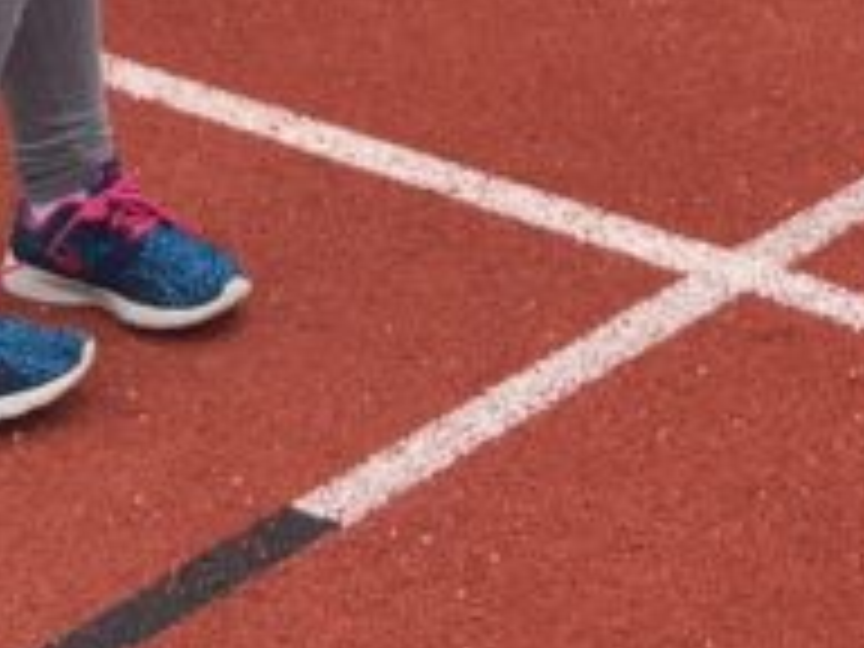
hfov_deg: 12.7
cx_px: 716
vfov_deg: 8.7
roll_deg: +0.0
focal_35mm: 155
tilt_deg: -7.4
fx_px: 3869
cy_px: -882
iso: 32
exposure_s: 1/520
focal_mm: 4.15
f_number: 2.2
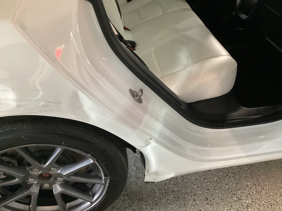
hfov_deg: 58.4
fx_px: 253
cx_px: 141
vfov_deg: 45.4
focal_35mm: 31
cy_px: 106
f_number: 2.4
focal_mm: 3.3
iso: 500
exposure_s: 1/25
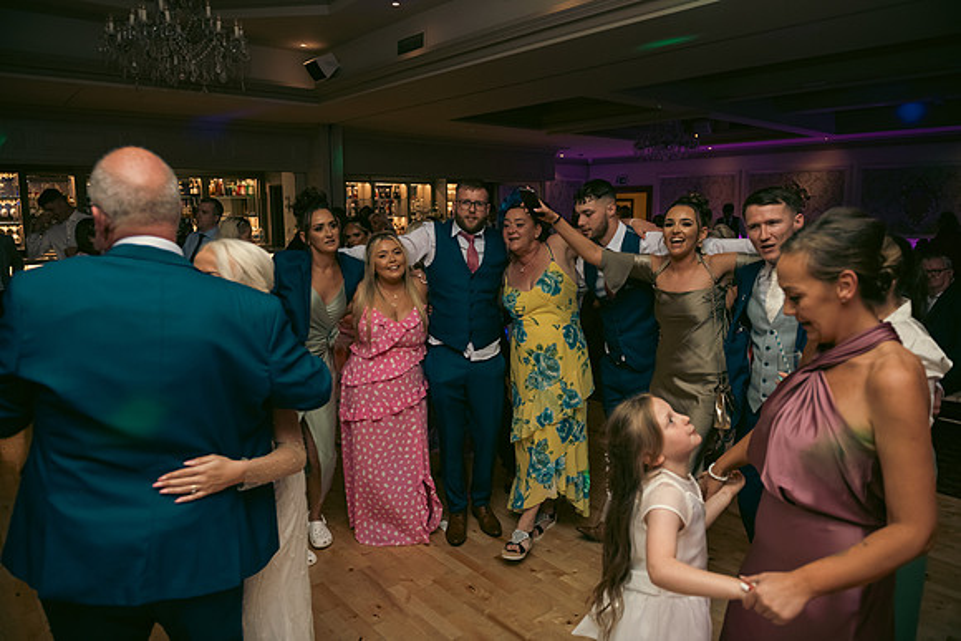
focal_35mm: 24
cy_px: 320
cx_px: 480
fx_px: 641
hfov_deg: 73.7
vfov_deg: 53.2
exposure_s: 1/160
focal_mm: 24
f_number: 3.5
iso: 800
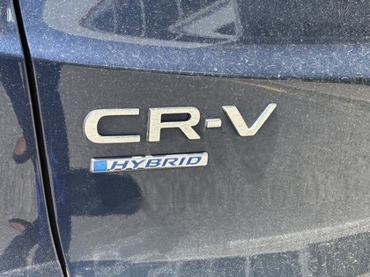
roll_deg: -4.0
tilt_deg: -19.1
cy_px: 138
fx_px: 556
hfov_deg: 36.8
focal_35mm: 52
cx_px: 185
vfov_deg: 28.0
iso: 32
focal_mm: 5.96
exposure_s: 1/522
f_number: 1.6
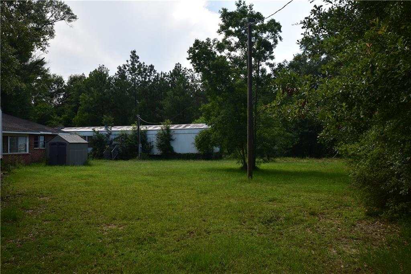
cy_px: 137
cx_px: 206
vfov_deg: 43.6
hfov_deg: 61.9
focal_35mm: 30
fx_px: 342
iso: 400
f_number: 10
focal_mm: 20
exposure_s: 1/250
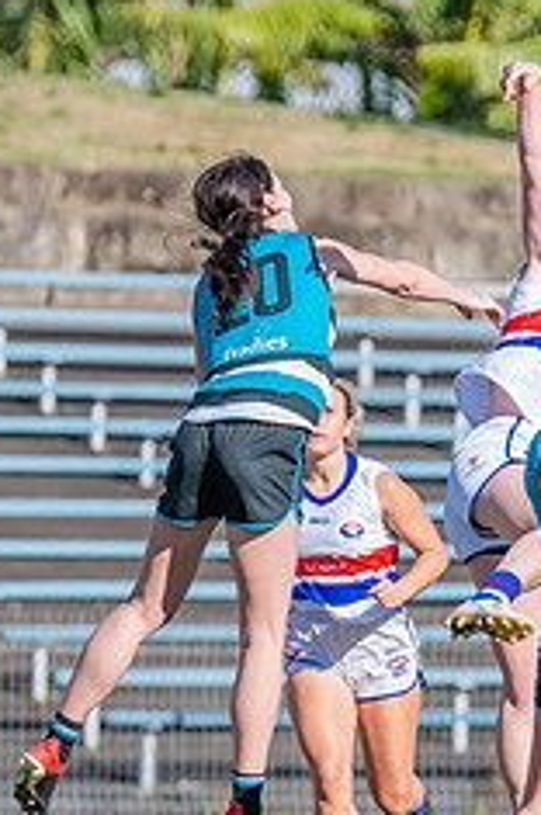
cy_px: 441
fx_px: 35605
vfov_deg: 1.3
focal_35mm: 1575
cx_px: 617
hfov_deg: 0.9
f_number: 9
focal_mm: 500
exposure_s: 1/1600
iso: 800
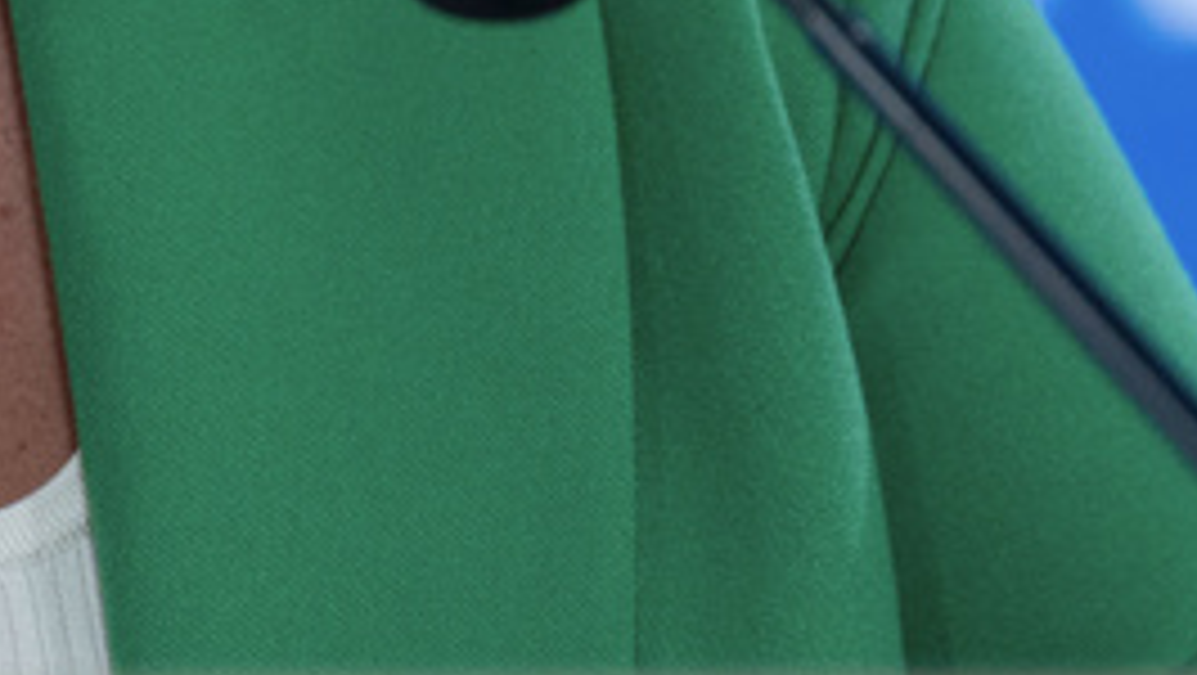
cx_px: -616
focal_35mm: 807
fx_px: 25629
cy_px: -749
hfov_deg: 2.7
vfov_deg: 1.5
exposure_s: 1/250
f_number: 3.5
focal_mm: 200
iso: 1250
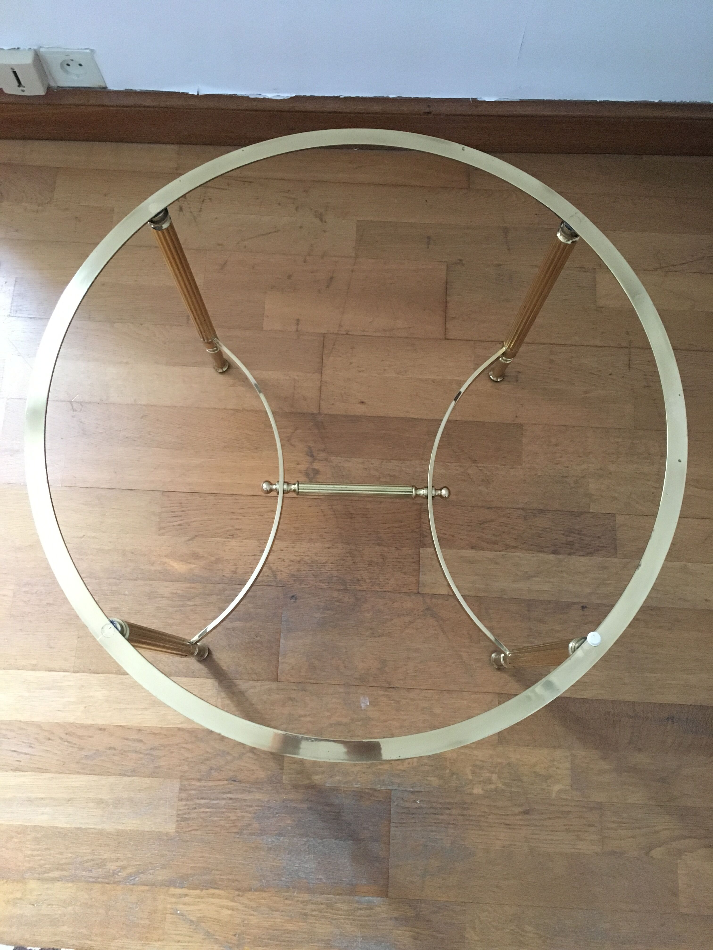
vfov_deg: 61.7
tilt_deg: -74.5
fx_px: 796
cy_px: 475
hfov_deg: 48.2
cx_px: 356
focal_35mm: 29
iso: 250
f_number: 2.2
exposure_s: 1/25
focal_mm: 4.15
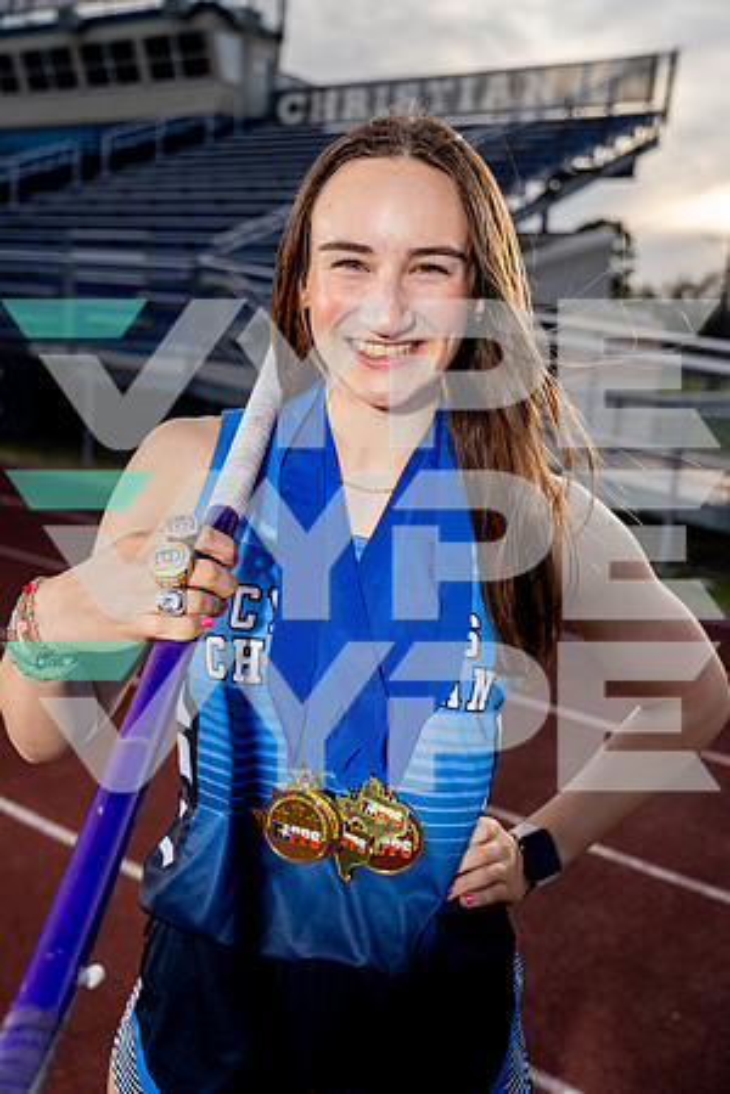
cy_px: 547
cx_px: 365
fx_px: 1065
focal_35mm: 35
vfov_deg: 54.4
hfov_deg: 37.9
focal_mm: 35
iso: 100
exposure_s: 1/250
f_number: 4
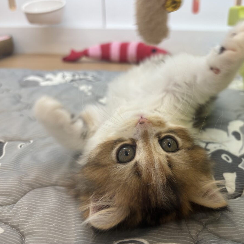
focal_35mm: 31
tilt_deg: -23.6
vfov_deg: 52.5
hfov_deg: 51.9
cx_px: 154
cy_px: 121
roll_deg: -1.8
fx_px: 247
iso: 80
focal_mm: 5.96
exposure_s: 1/100
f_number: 1.6
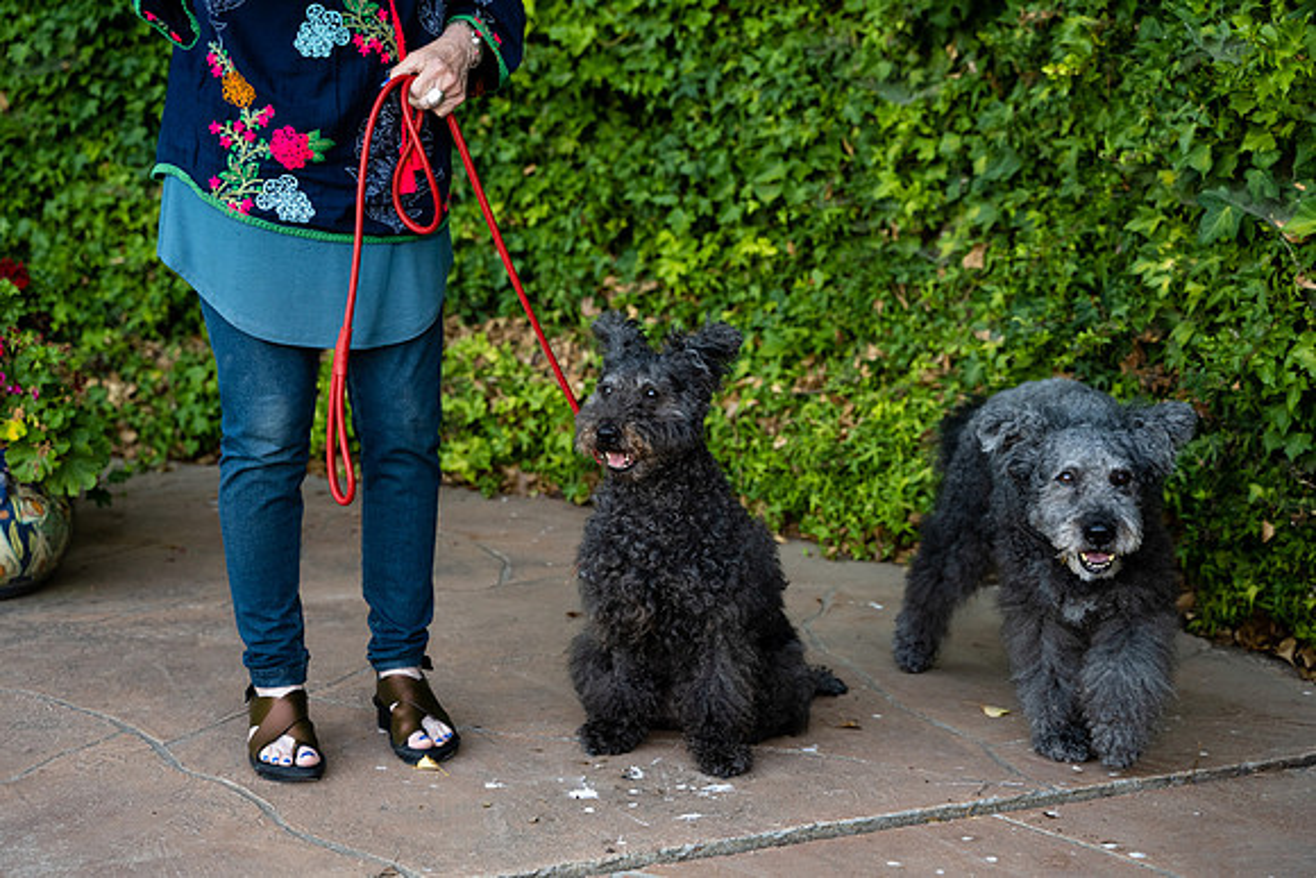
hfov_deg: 39.6
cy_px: 439
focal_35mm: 50
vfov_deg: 27.0
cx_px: 658
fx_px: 1828
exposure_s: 1/320
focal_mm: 50
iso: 800
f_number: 4
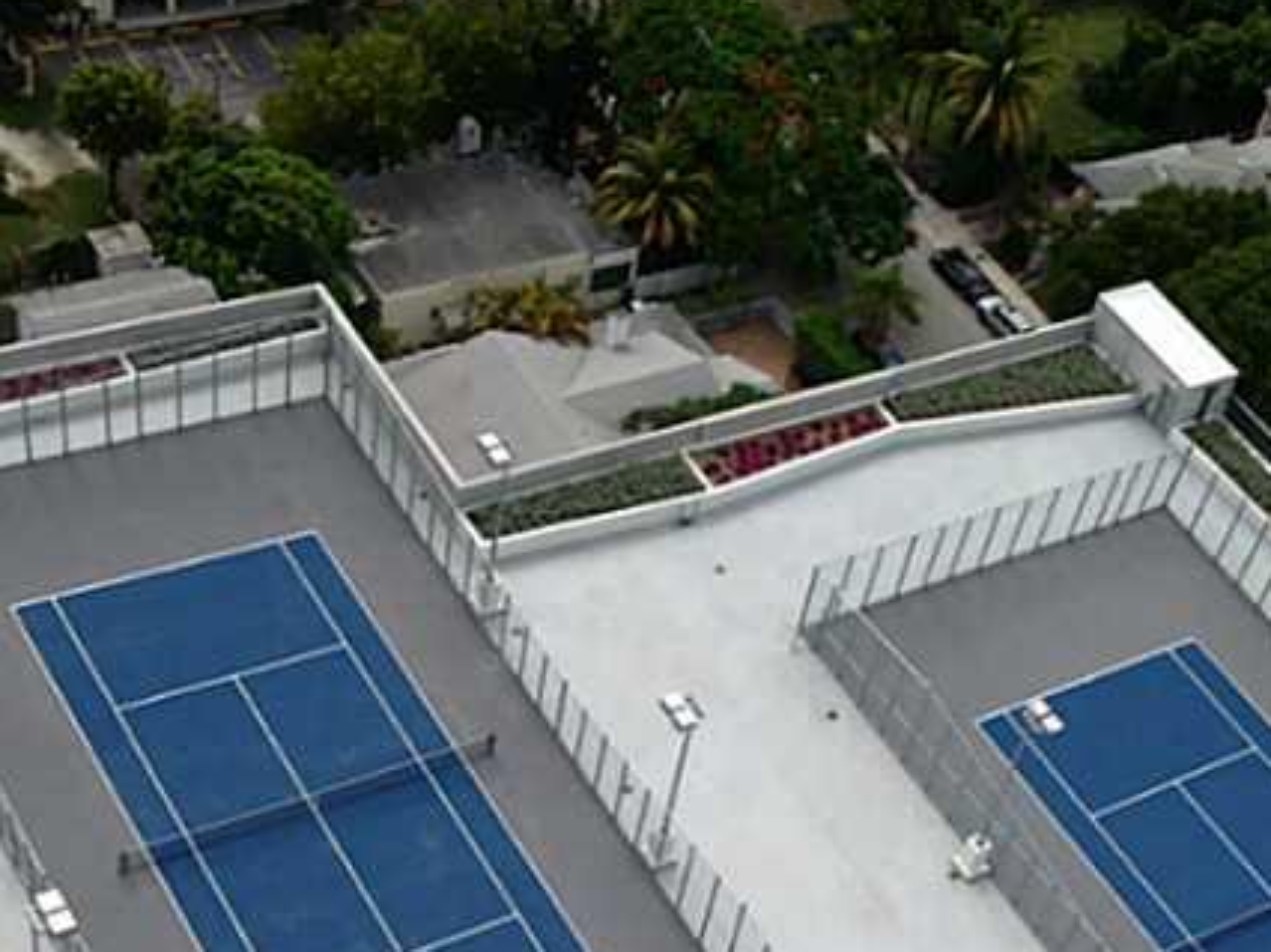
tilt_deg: -48.1
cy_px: 782
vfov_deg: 23.2
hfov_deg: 31.1
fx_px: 2275
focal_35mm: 62
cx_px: 809
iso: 50
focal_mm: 4.12
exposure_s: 1/1205
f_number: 2.4
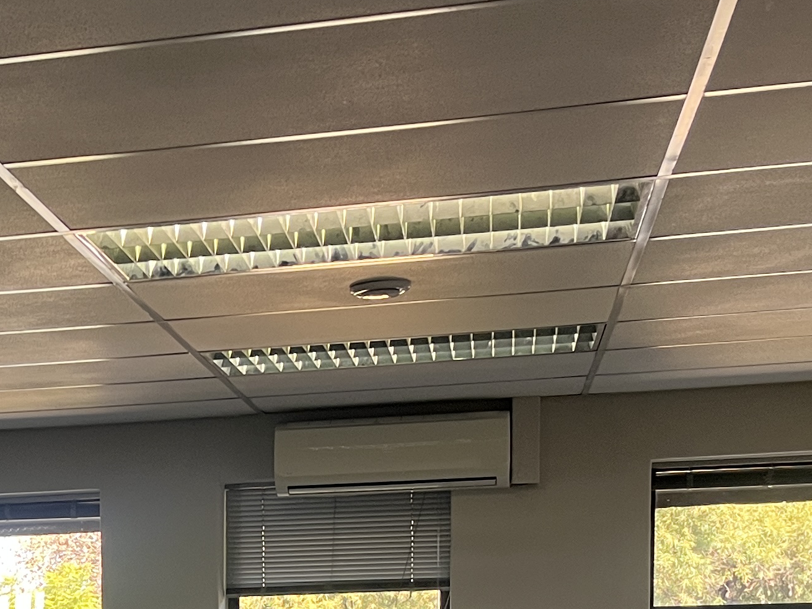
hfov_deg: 22.9
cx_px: -92
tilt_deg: -6.1
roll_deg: +0.4
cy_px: 828
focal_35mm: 80
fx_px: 1877
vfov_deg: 17.2
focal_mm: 5.1
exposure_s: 1/50
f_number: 1.6
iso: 100
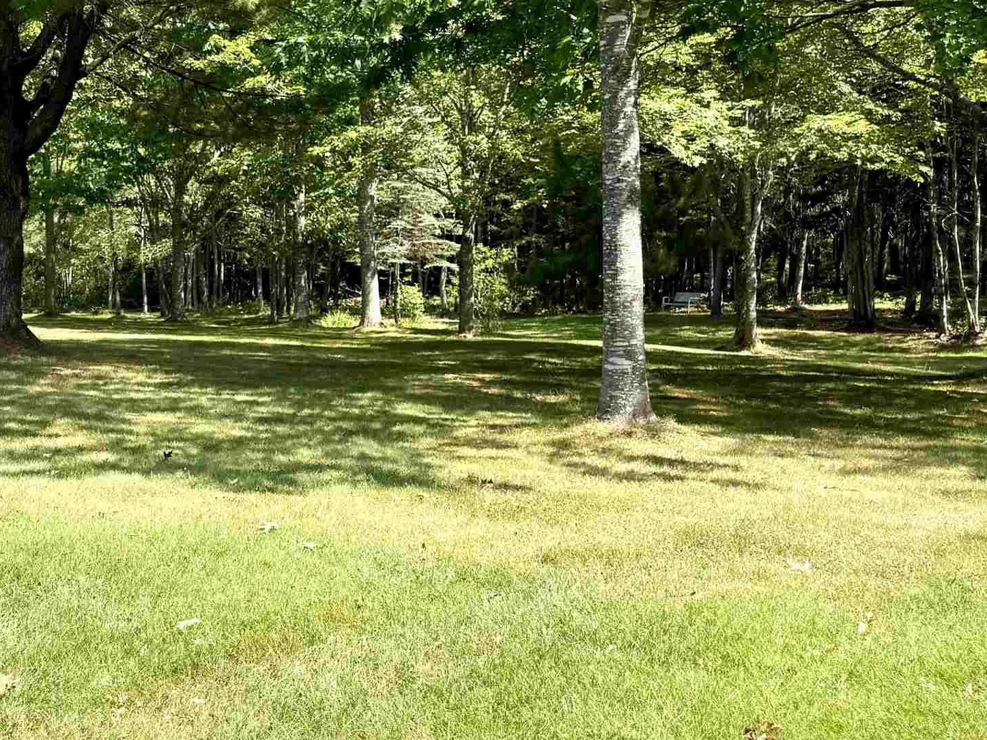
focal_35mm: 51
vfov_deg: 28.5
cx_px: -3
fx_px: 1454
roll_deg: +0.0
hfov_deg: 34.1
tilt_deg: -2.0
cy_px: 350
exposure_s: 1/1689
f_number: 1.78
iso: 80
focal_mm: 6.76
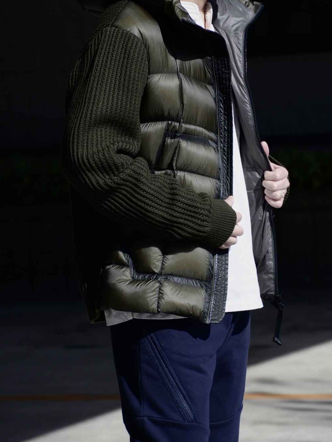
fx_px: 2302
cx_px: 166
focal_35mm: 180
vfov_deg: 11.0
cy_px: 207
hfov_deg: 8.2
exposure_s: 1/500
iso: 125
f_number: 6.3
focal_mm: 110
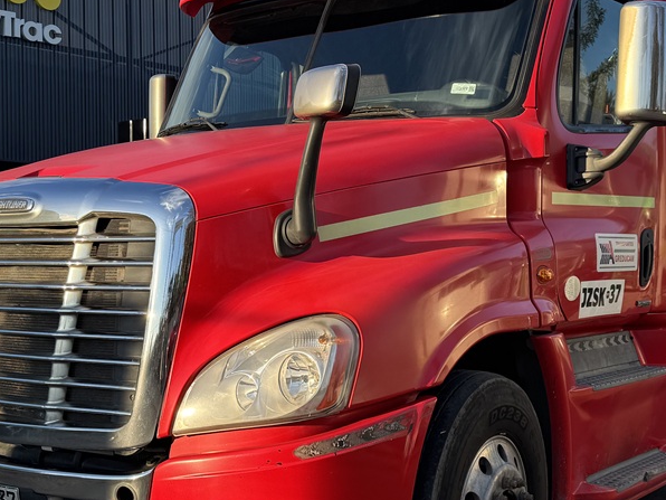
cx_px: 364
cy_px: 283
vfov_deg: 26.5
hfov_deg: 34.9
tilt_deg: -0.3
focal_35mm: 55
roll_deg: -0.1
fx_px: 1058
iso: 80
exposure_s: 1/1311
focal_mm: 6.76
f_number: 1.78
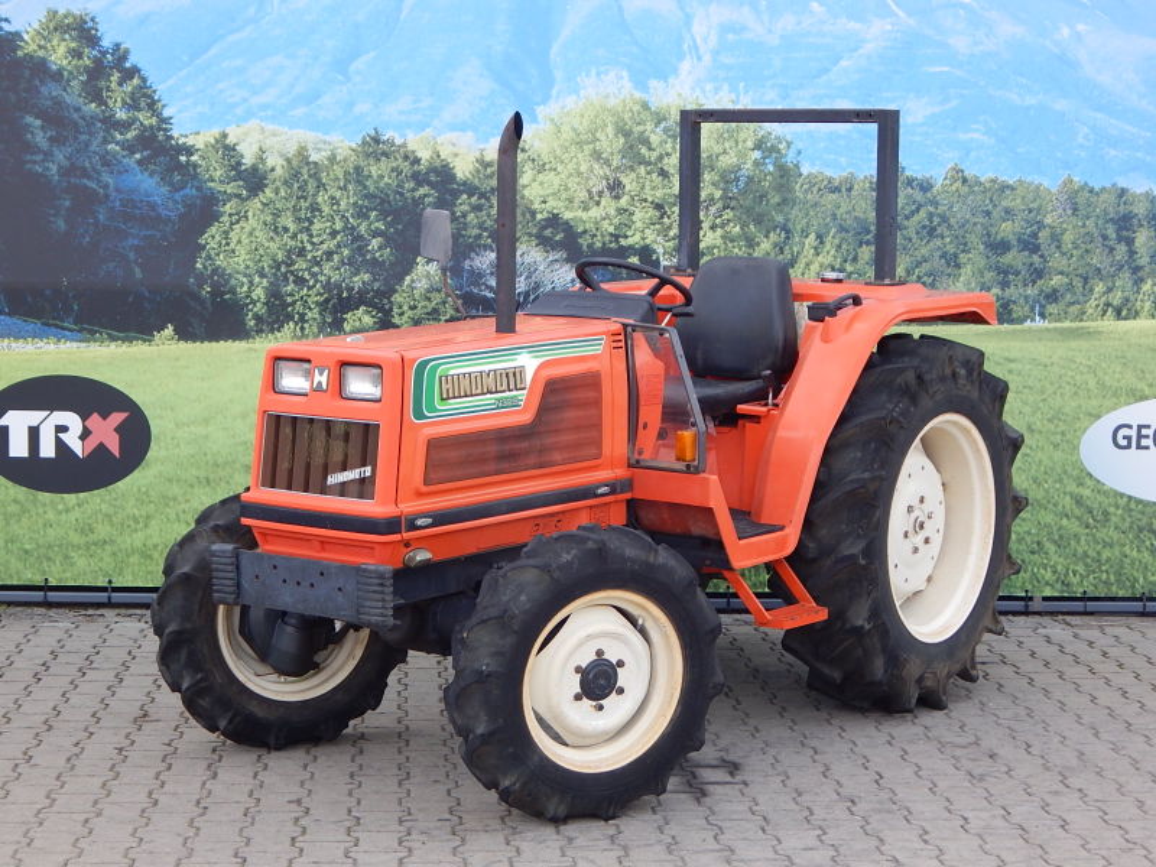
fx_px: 2304
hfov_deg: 28.2
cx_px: 578
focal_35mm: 69
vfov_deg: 21.3
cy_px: 434
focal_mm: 12.3
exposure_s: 1/125
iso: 125
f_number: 4.1
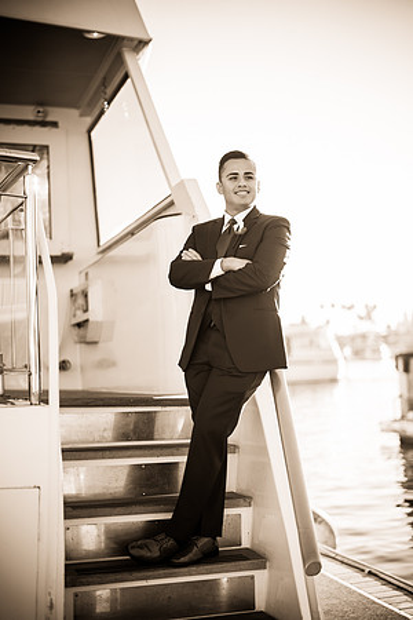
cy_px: 310
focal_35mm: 50
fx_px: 860
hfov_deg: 27.0
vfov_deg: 39.6
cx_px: 206
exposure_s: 1/2000
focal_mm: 50
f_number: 1.4
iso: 160
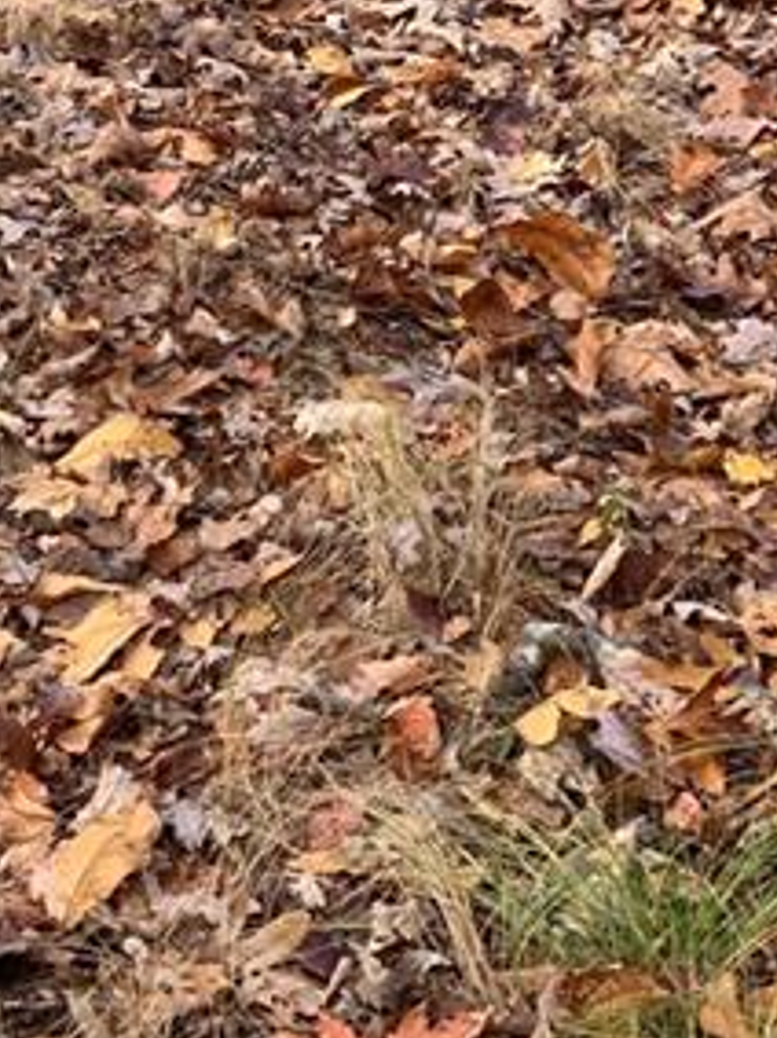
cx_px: 348
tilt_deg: -14.8
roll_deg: +2.9
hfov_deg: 10.5
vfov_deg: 13.6
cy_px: -242
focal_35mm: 141
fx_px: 4223
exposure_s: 1/99
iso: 16
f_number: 2.4
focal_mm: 6
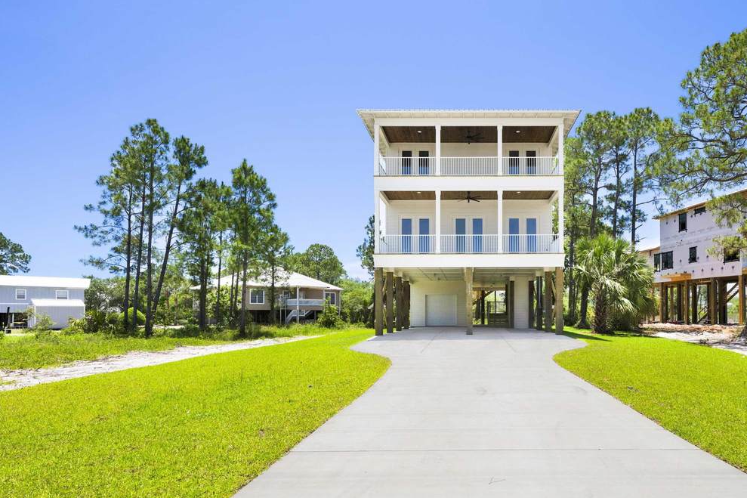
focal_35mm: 22
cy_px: 308
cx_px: 471
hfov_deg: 77.1
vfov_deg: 56.6
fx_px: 456
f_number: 11
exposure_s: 1/500
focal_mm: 17
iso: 400
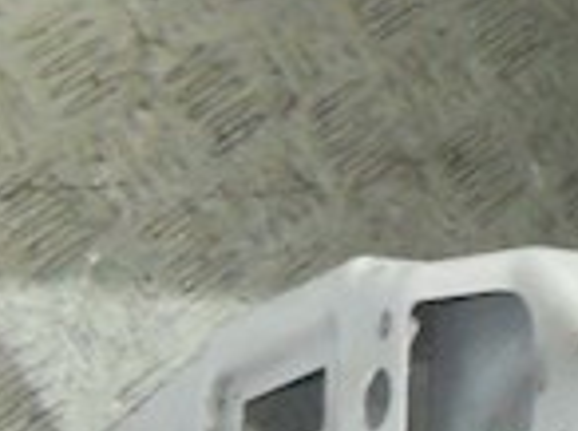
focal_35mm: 180
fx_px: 3001
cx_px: 1108
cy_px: 75
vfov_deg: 8.2
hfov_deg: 10.2
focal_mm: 6.72
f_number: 3.1
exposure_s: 1/30
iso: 400
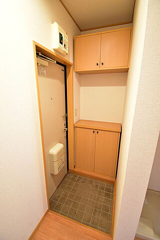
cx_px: 80
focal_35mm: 15
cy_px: 120
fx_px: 100
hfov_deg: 77.3
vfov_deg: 100.4
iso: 2800
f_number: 4.5
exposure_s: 1/15
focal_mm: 10
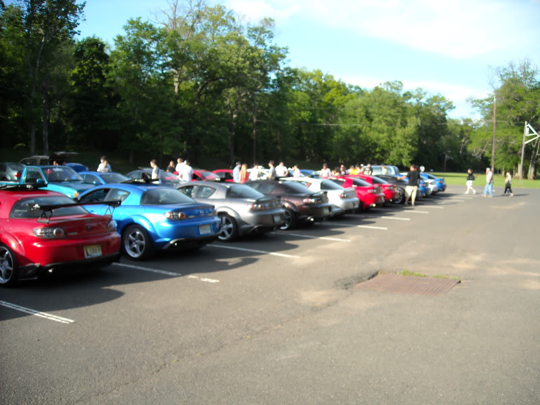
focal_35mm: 35
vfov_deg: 40.7
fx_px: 546
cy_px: 202
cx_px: 270
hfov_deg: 52.6
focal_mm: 5.7
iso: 64
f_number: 2.8
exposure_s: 1/337
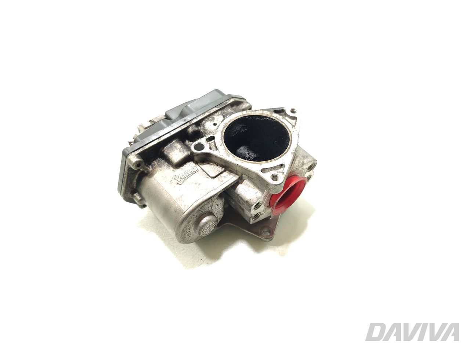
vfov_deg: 56.8
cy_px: 176
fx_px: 326
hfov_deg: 71.6
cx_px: 235
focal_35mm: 24
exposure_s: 1/100
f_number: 1.89
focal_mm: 5.89
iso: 400
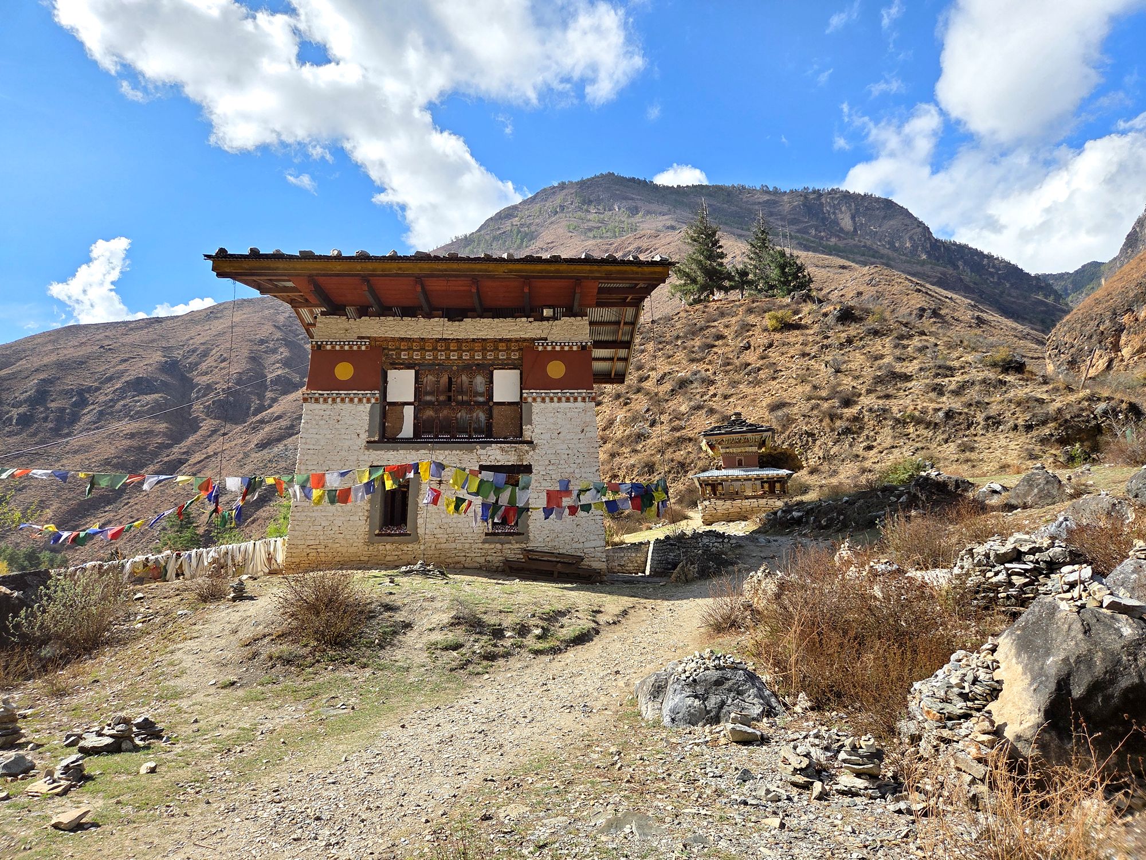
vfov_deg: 58.9
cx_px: 573
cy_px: 430
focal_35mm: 23
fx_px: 761
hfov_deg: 73.9
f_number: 1.8
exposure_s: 1/5399
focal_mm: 5.4
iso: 80
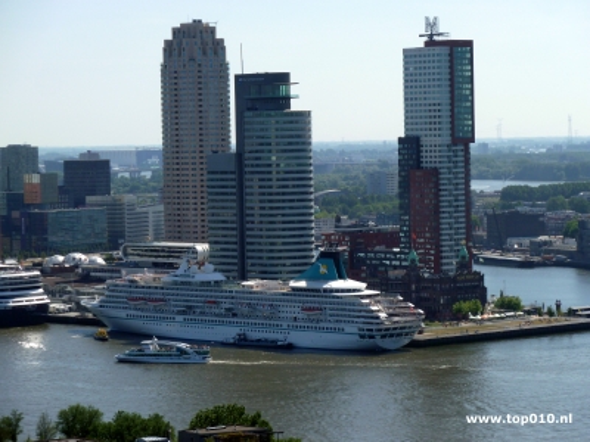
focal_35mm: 147
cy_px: 221
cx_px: 295
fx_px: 2505
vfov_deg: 10.1
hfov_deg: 13.4
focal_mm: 24.1
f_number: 5
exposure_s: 1/500
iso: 80
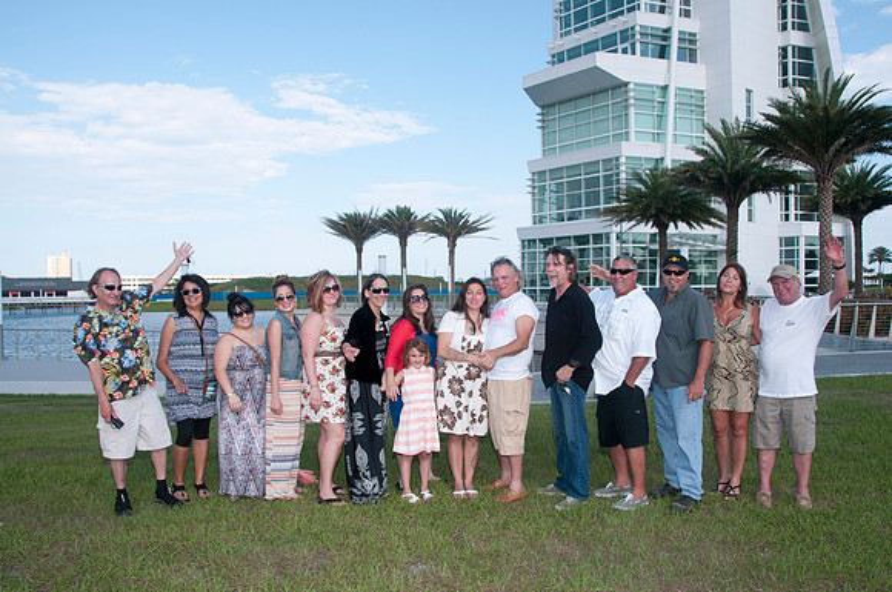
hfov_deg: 67.5
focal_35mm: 27
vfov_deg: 47.8
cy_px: 296
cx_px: 446
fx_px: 668
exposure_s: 1/250
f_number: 9
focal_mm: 18
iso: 100
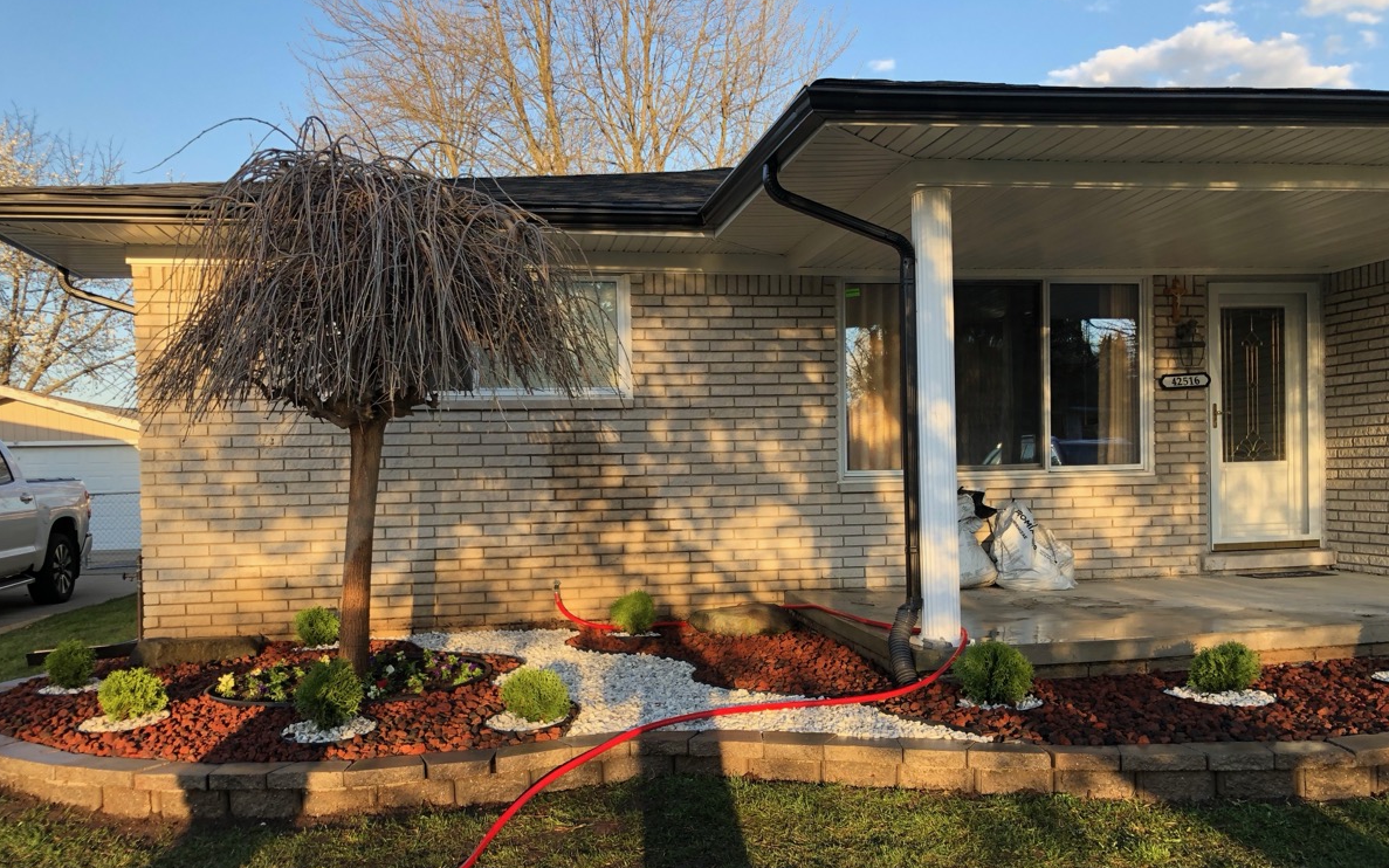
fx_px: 1136
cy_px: 511
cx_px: 695
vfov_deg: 41.7
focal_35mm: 30
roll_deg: +1.5
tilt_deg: -3.0
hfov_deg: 62.9
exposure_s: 1/231
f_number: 1.8
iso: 20
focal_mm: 3.99
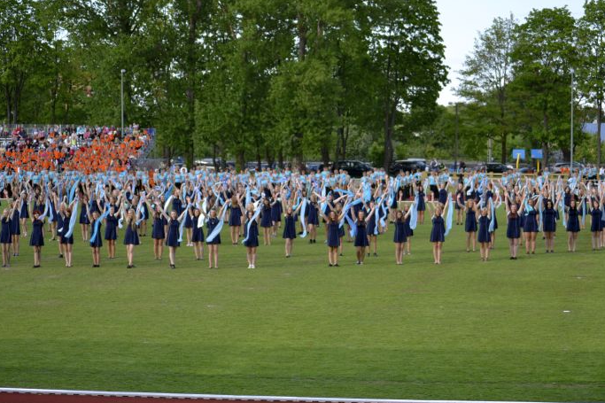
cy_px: 206
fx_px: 1623
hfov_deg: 21.1
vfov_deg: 14.2
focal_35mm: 97
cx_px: 317
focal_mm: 55
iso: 400
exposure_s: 1/800
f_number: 4
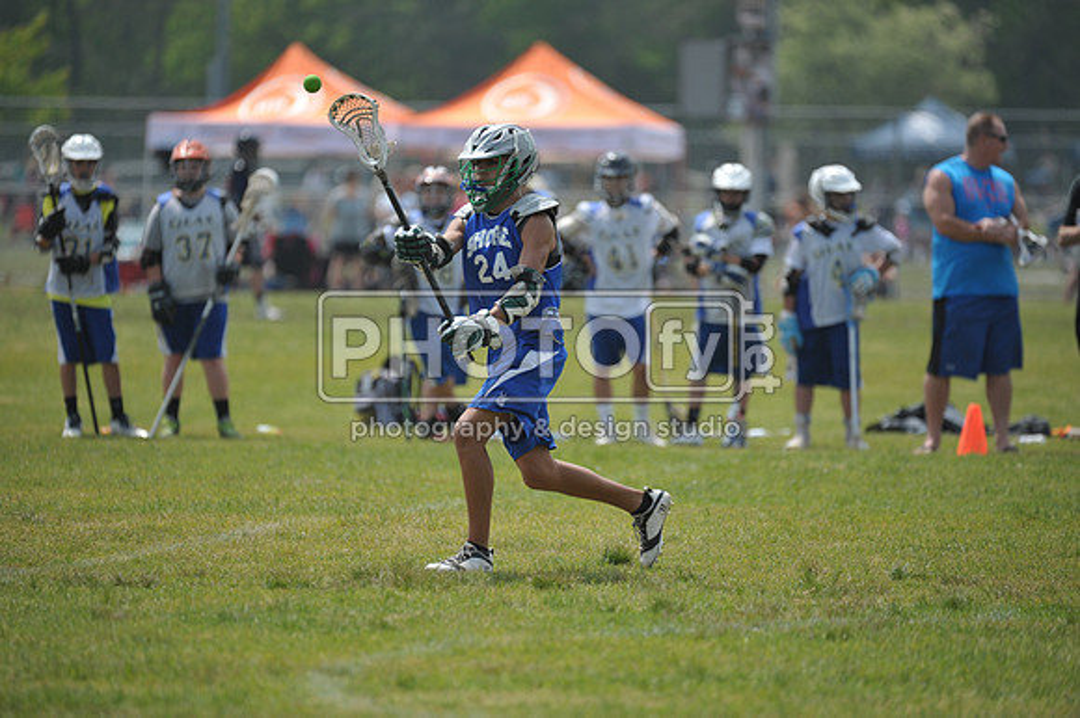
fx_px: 10194
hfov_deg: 6.1
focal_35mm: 340
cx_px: 540
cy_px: 359
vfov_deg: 4.0
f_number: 4
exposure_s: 1/3200
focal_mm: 340
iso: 640
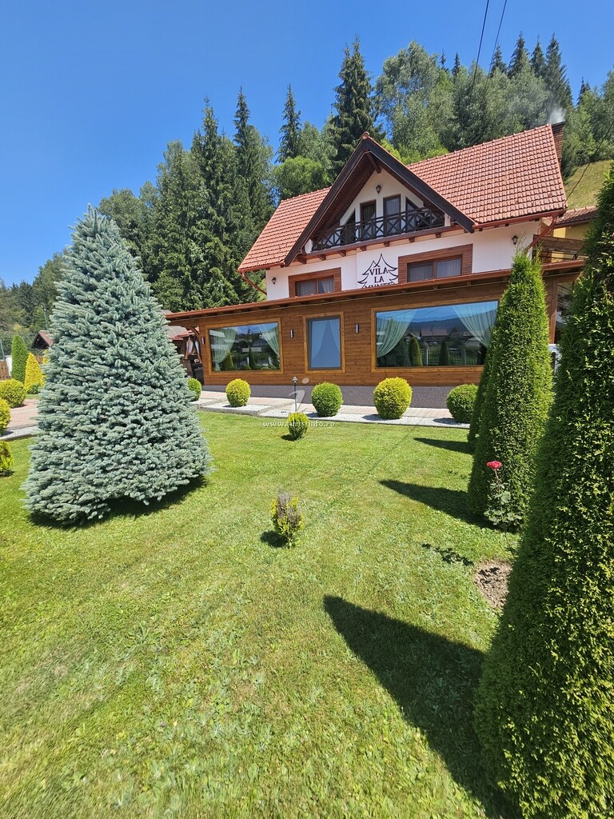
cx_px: 307
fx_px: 307
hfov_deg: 89.9
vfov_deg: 106.2
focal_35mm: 13
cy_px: 410
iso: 50
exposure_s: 1/1472
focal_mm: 2.2
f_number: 2.2
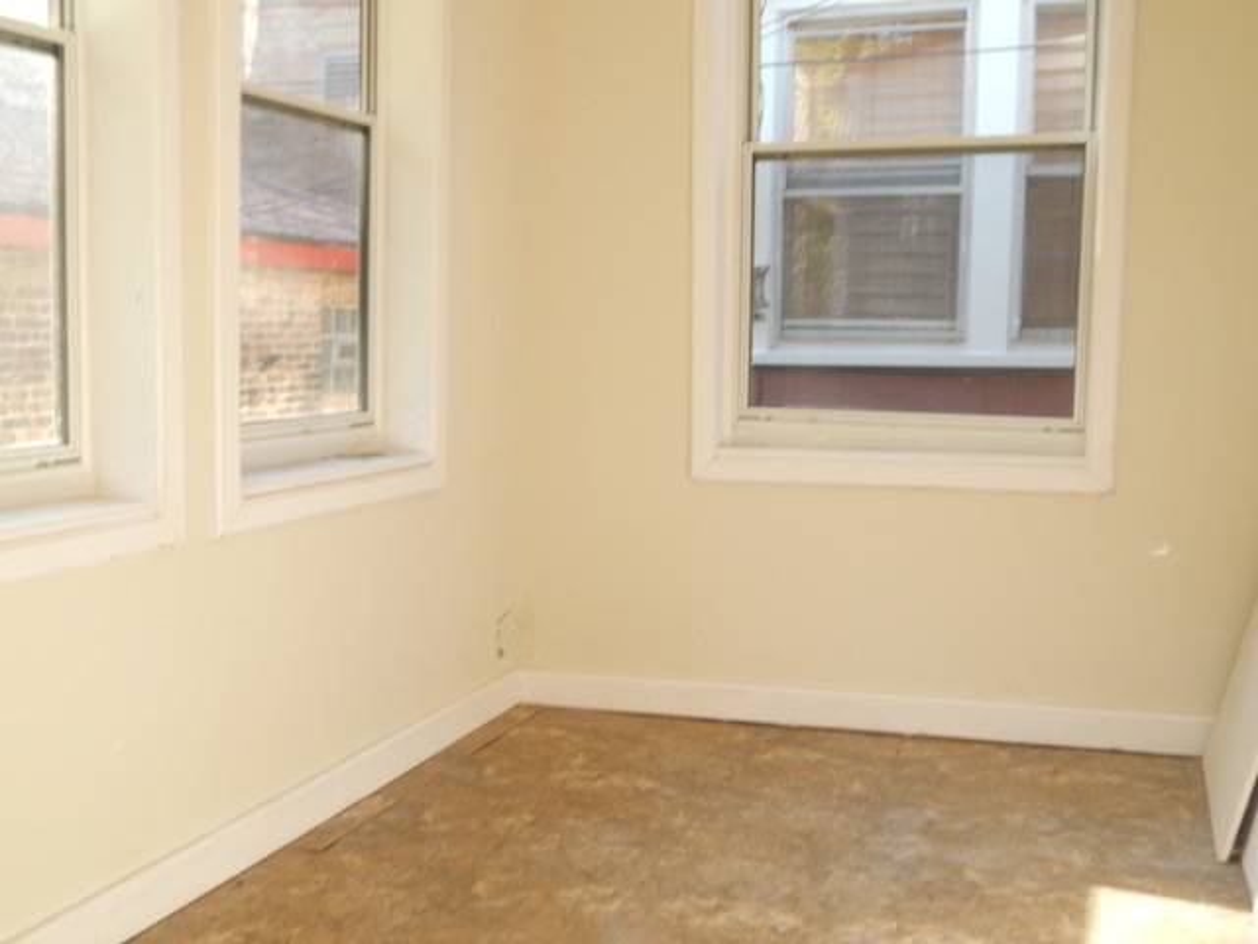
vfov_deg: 37.7
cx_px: 629
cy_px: 472
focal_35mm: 38
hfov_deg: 49.0
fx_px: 1381
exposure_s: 1/200
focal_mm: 6.8
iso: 400
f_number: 3.4
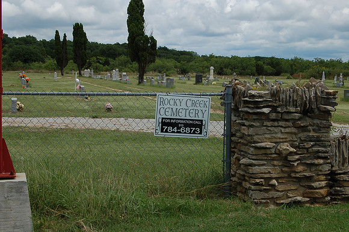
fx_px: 669
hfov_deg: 29.3
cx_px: 174
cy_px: 116
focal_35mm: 69
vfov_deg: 19.7
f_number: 16
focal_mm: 46
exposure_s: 1/200
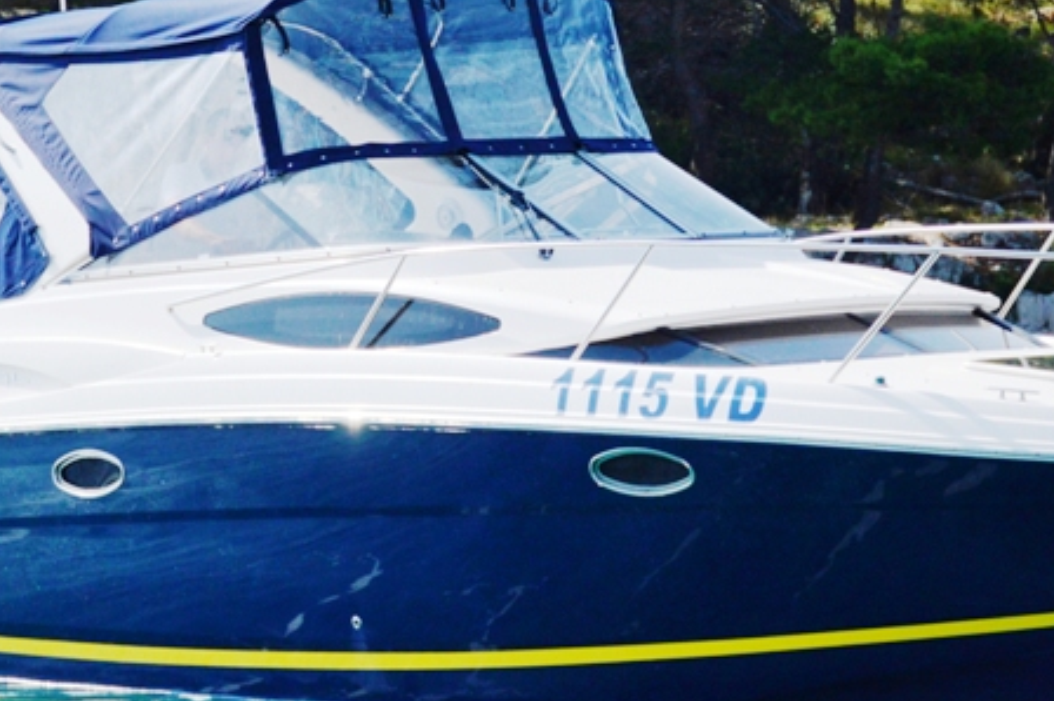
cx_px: 503
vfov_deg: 8.7
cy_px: 186
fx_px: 4593
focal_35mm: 157
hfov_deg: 13.1
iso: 360
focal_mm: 52
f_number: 4.8
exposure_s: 1/4000
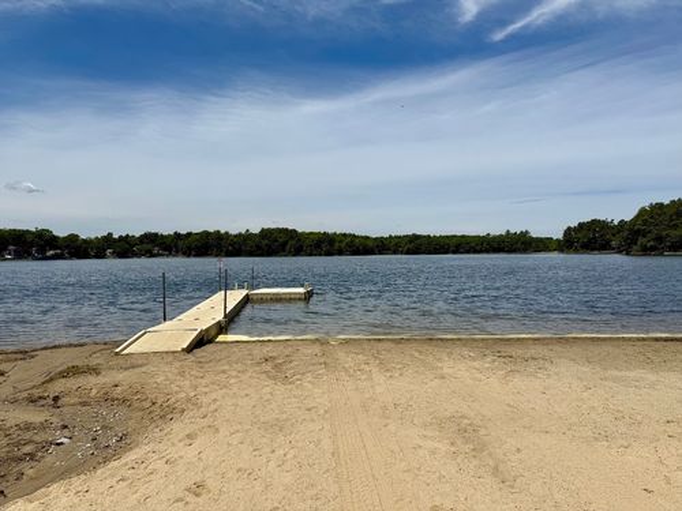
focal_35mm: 24
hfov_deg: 71.6
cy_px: 256
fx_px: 473
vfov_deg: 56.8
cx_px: 341
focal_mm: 6.76
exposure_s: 1/11905
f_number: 1.78
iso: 80
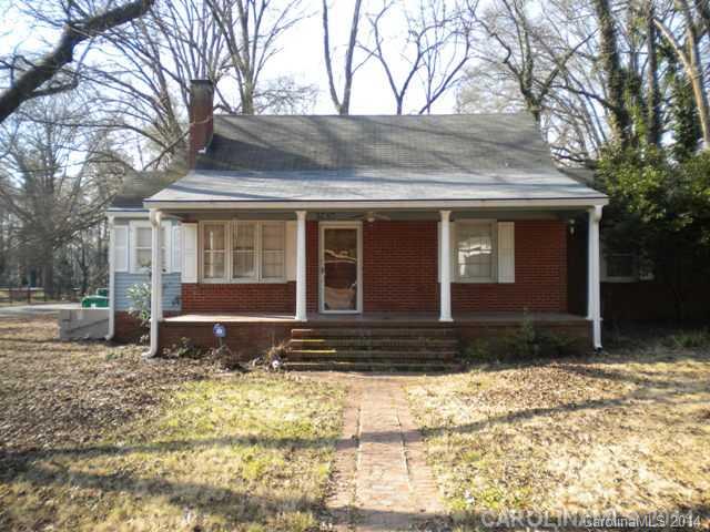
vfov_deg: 40.7
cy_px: 266
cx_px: 355
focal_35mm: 35
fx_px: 718
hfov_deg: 52.6
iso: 80
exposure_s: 1/234
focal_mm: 6.3
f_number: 3.1
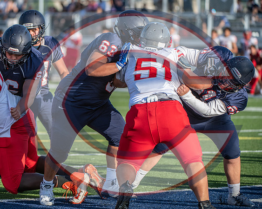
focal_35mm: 269
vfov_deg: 5.7
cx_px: 88
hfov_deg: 7.2
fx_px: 2086
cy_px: 91
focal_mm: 210
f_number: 4
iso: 250
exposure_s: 1/1000
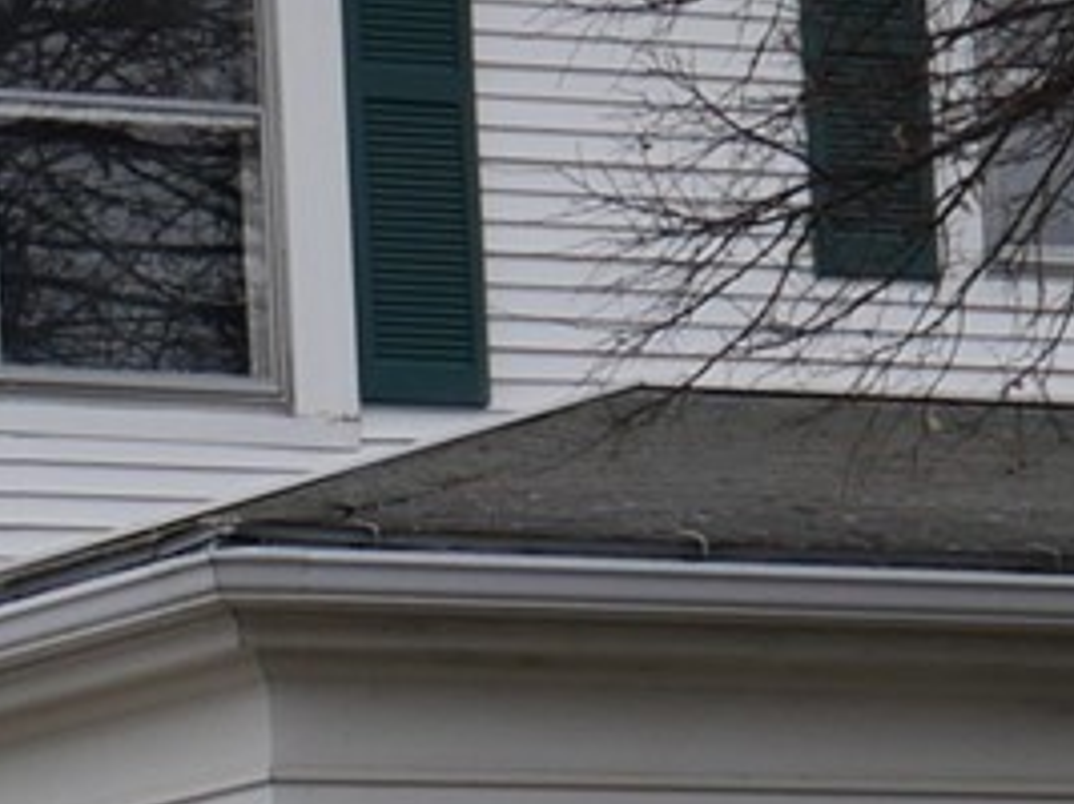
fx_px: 9521
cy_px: 1150
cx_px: -265
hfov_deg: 6.4
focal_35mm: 307
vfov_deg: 4.8
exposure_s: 1/200
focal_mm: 20
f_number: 6.3
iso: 200
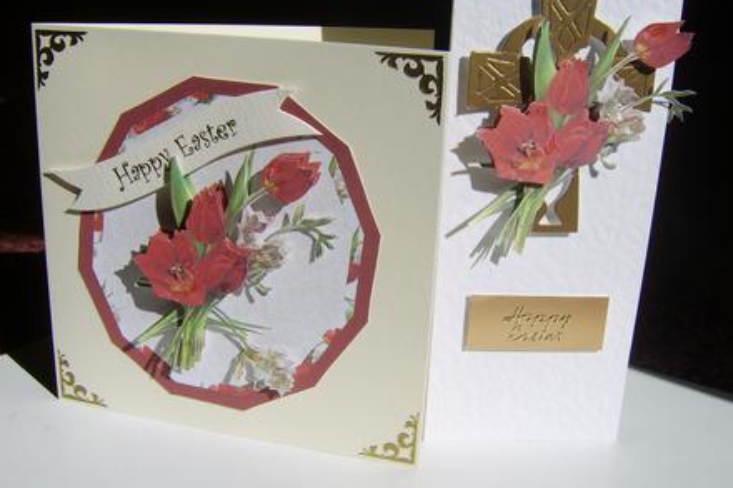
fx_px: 672
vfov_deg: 39.9
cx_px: 370
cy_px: 237
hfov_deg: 57.2
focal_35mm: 33
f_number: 6.7
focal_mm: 8.13
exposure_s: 1/545
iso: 71
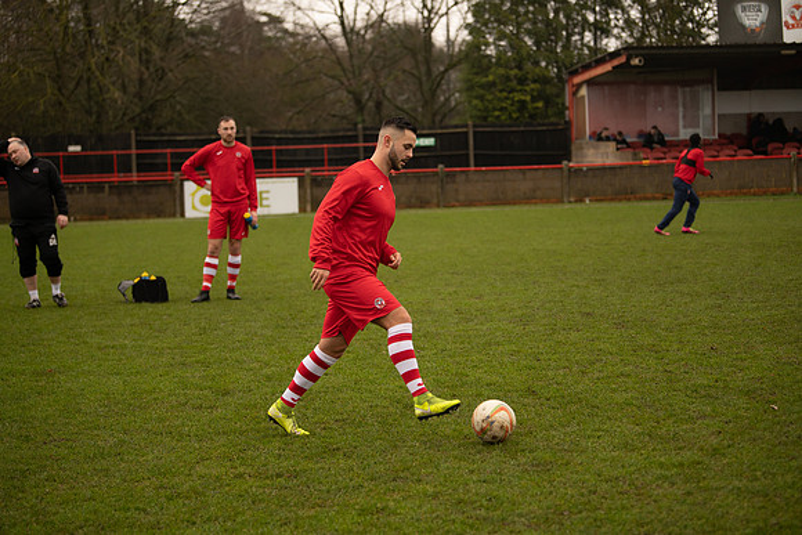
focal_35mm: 80
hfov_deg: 25.4
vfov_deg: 17.1
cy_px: 268
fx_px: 1783
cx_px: 401
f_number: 2.8
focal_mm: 80
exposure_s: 1/640
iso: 1000
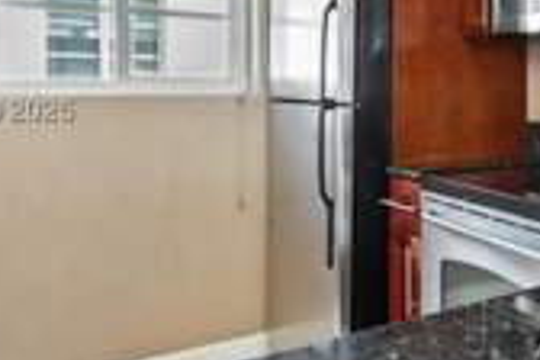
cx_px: 463
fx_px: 600
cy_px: 114
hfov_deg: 45.0
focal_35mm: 40
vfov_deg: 33.1
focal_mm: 14
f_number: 8
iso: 1400
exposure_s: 1/13
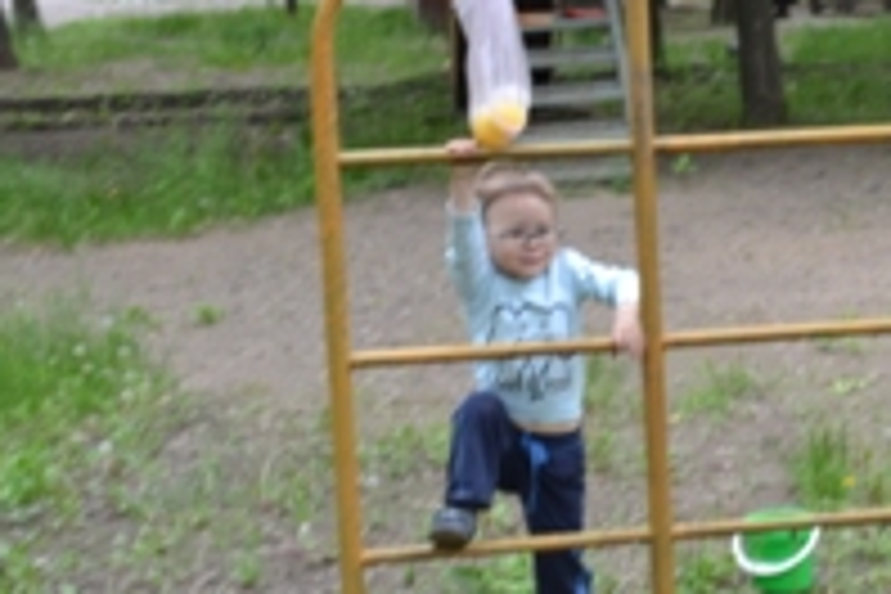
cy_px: 209
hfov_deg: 21.8
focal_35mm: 91
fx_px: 2252
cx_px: 810
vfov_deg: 15.0
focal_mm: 24
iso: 400
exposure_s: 1/100
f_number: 5
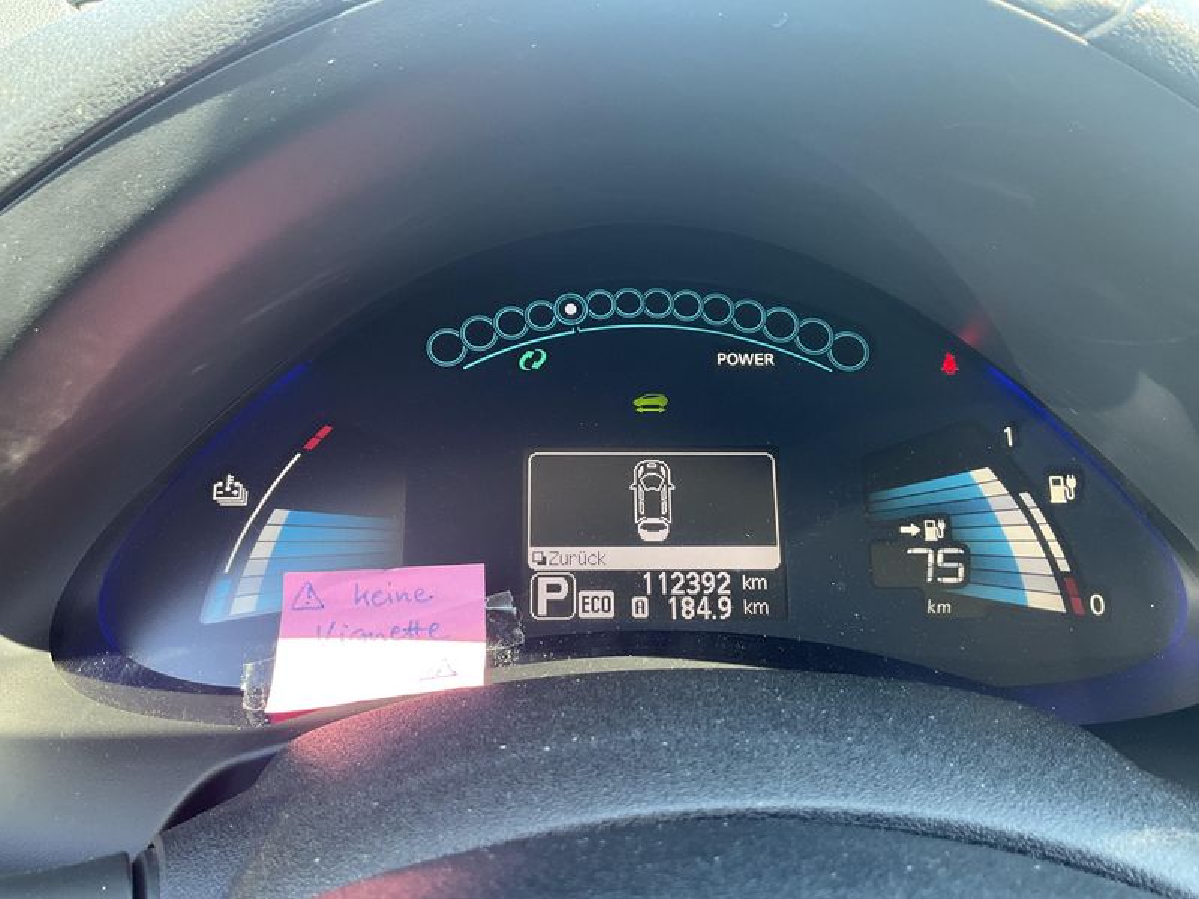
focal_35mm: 29
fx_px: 1004
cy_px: 450
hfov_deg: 61.7
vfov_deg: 48.2
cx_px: 600
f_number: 1.8
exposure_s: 1/49
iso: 50
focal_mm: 3
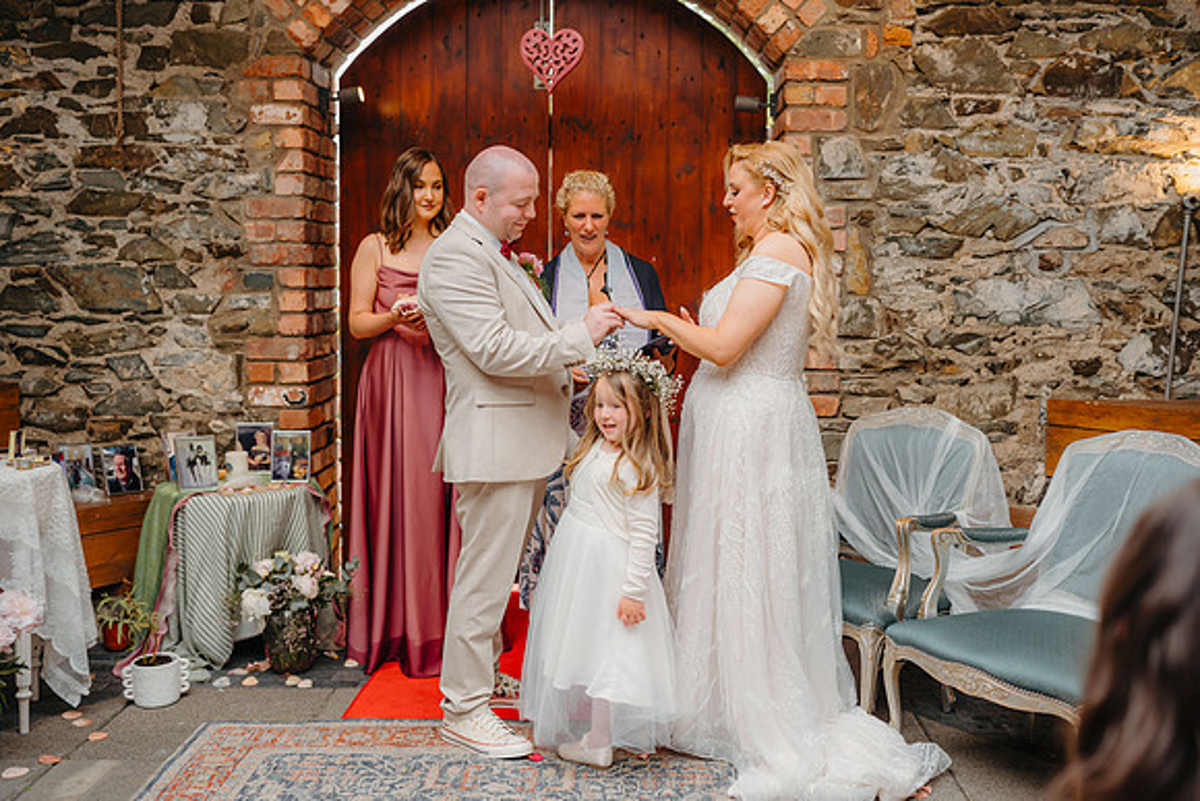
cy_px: 389
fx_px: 1242
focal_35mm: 37
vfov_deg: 35.7
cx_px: 619
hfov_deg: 51.6
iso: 100
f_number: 2.2
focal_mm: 35
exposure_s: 1/200
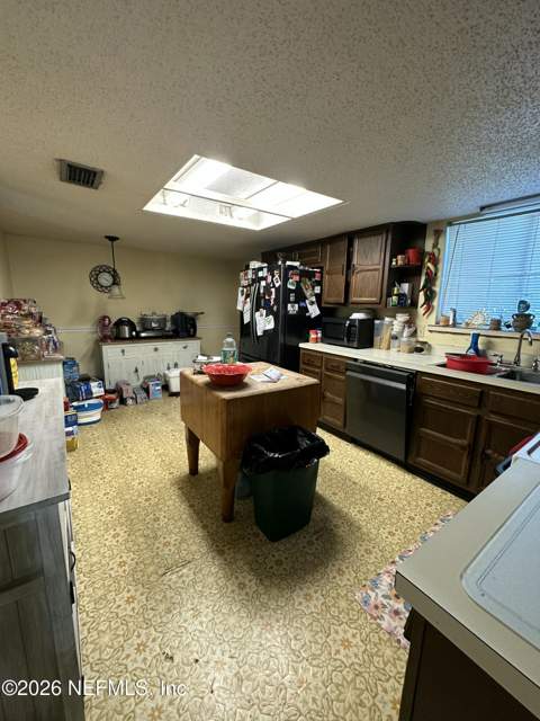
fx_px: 291
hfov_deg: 85.7
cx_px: 270
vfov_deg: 102.1
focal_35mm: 14
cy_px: 360
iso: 320
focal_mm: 2.22
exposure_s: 1/60
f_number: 2.2
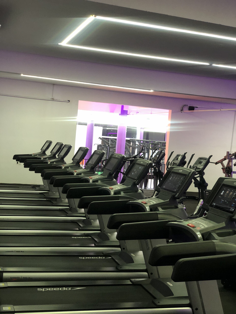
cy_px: 157
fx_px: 473
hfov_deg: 28.0
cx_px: 118
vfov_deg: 36.8
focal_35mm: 52
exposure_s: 1/17
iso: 160
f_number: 2.4
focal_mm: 6
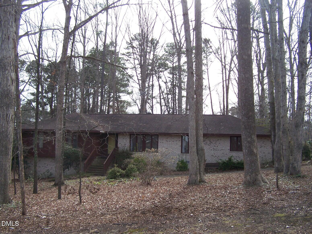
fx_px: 343
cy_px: 117
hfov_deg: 49.0
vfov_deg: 37.7
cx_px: 156
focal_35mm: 38
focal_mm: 6.3
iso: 80
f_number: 2.8
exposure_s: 1/350
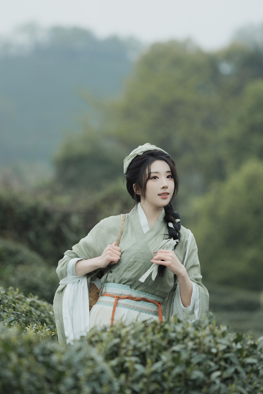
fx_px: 2137
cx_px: 132
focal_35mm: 195
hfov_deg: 7.0
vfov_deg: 10.5
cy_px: 197
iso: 320
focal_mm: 195
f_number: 4
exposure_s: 1/800
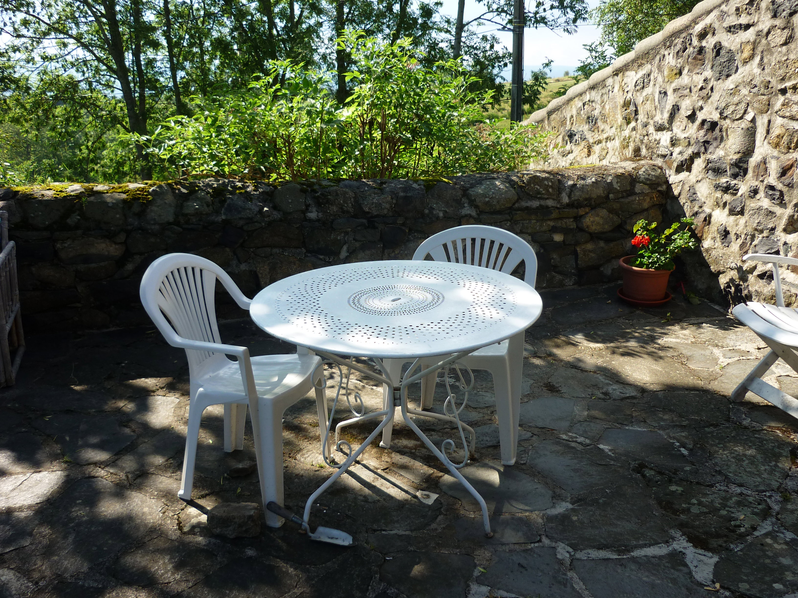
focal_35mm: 33
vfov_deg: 42.9
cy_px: 299
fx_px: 761
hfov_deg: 55.4
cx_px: 399
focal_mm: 5.5
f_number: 2.8
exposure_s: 1/400
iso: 80
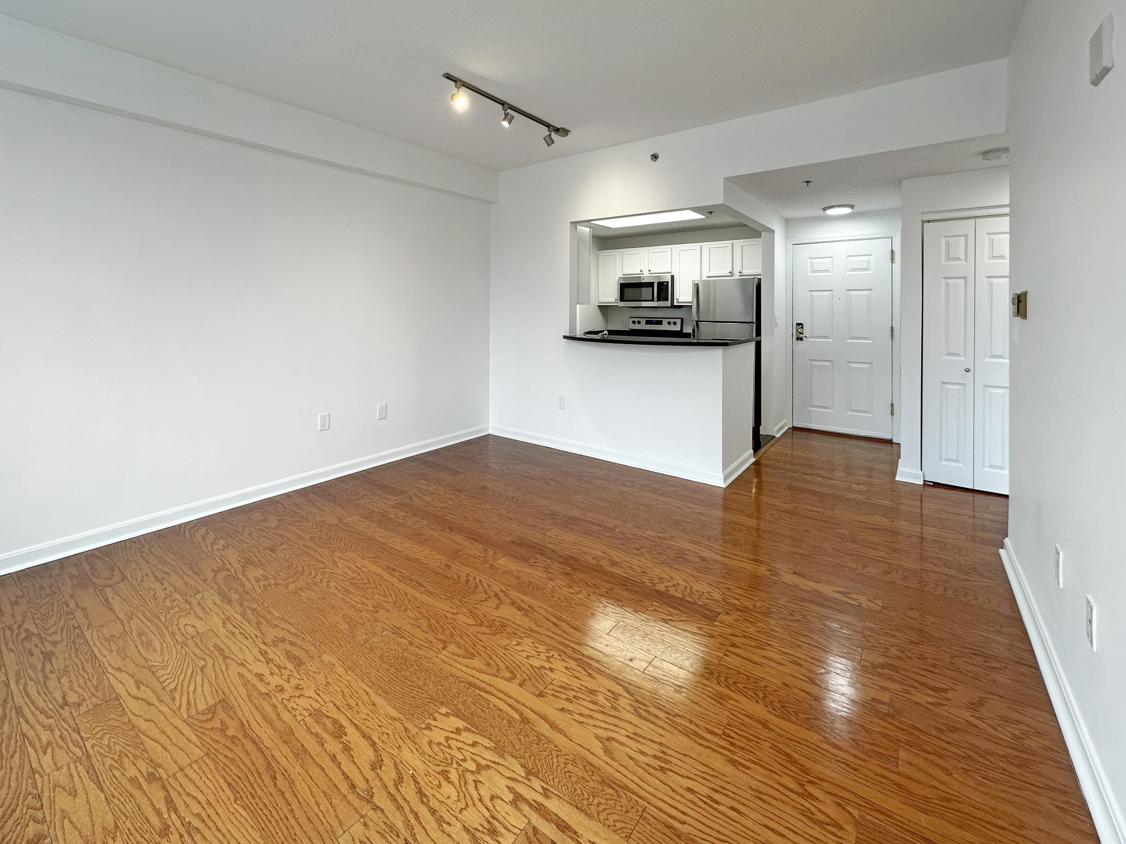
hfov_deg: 102.1
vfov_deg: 85.7
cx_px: 563
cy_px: 422
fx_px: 455
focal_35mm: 14
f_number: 2.2
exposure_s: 1/120
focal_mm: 2.22
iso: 64
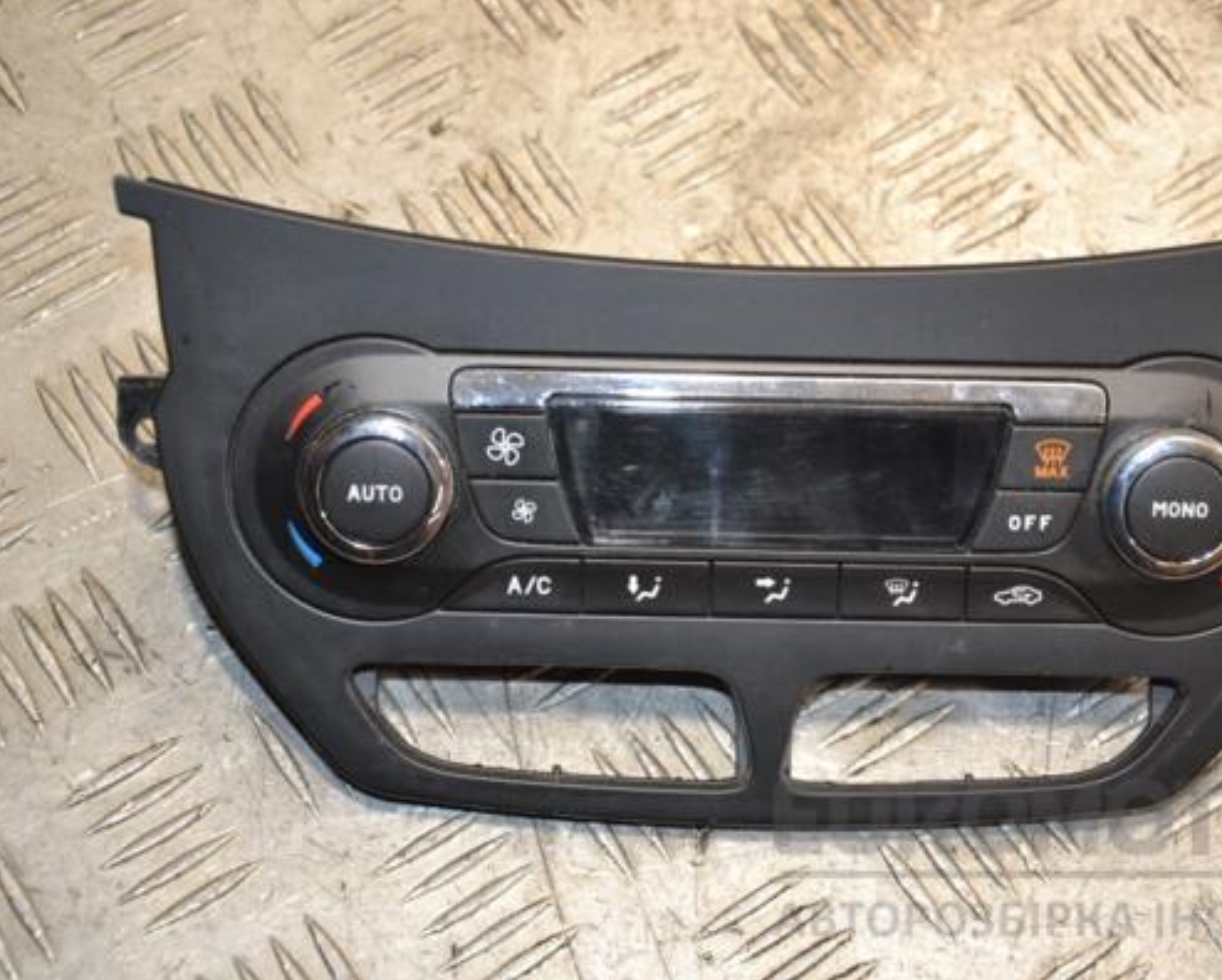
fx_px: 2968
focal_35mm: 82
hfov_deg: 23.2
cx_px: 727
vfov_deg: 18.7
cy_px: 488
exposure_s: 1/200
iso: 800
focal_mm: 48
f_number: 4.8
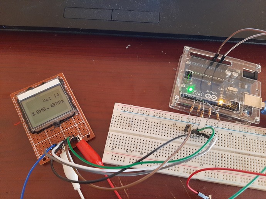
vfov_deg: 51.4
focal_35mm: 27
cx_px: 133
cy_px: 100
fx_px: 208
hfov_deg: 65.3
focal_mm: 3.93
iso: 320
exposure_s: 1/25
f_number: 1.7
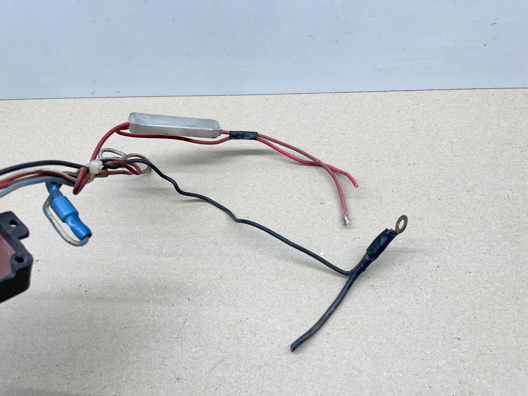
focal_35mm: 26
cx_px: 264
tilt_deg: -56.6
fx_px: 397
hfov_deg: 67.3
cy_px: 198
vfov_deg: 53.1
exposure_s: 1/100
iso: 50
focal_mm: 4.2
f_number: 1.6
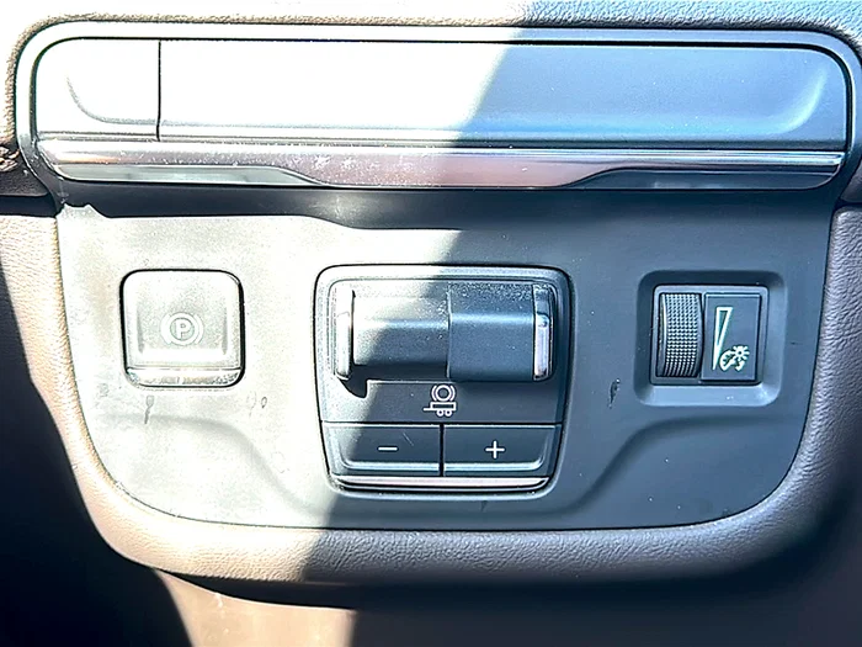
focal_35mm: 46
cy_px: 324
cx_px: 431
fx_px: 1145
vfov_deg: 31.5
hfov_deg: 41.2
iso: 64
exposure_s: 1/178
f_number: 1.78
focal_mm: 6.86
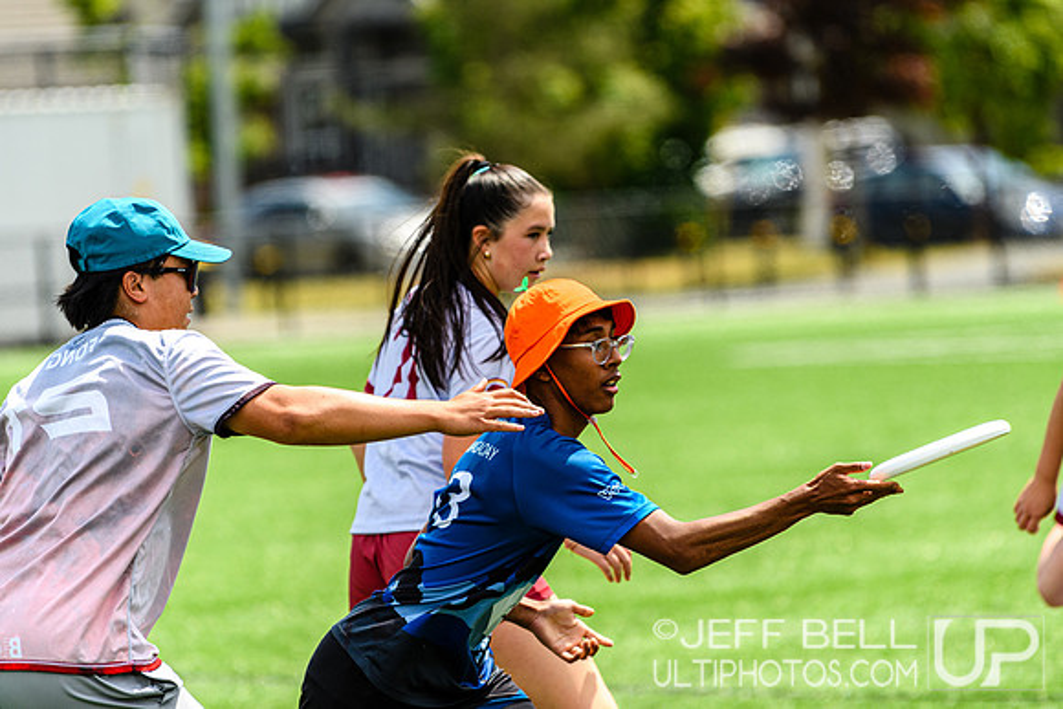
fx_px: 8860
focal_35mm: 300
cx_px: 532
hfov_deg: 6.9
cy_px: 354
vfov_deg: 4.6
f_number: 3.2
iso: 100
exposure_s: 1/1600
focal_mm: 200
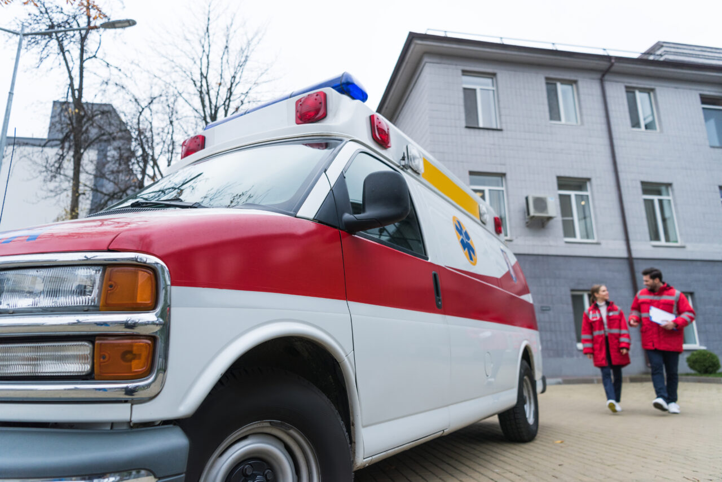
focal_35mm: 24
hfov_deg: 73.7
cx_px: 361
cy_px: 241
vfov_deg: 53.2
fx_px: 481
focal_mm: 24
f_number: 2.8
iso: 400
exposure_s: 1/800
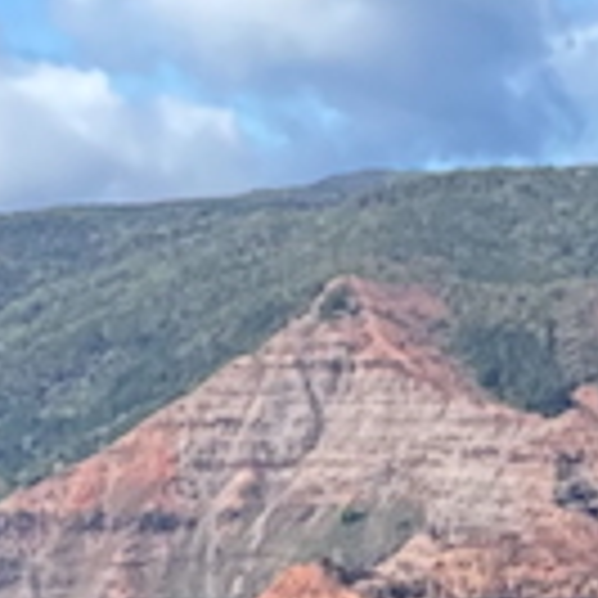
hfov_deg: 8.5
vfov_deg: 8.7
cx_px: -598
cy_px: -265
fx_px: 3831
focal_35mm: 196
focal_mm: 2.69
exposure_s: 1/730
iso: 25
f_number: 1.9
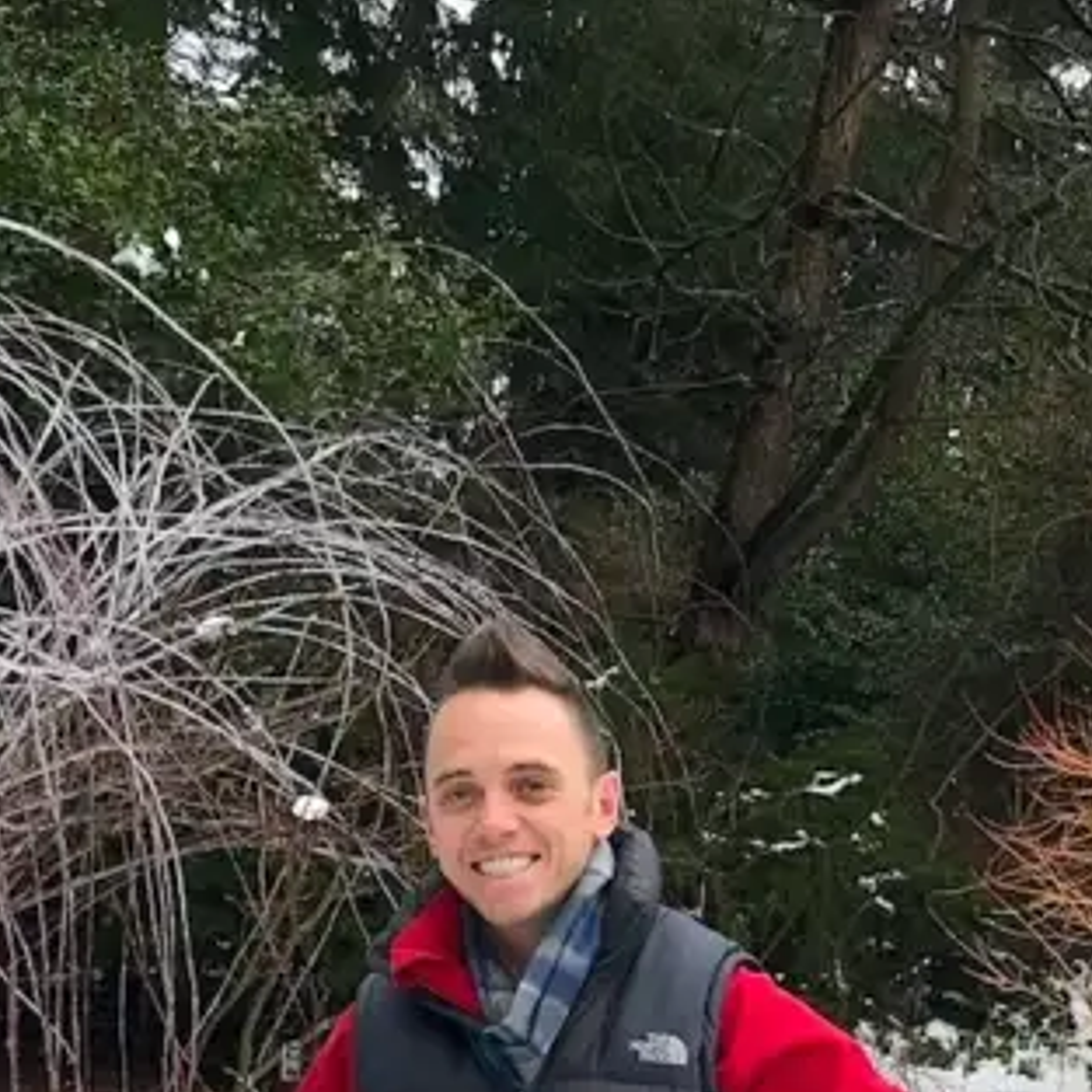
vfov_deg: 20.8
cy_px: 1057
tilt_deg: -6.5
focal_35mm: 81
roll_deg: -2.2
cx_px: 541
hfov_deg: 21.4
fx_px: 2891
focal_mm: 3.99
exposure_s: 1/573
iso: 20
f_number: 1.8
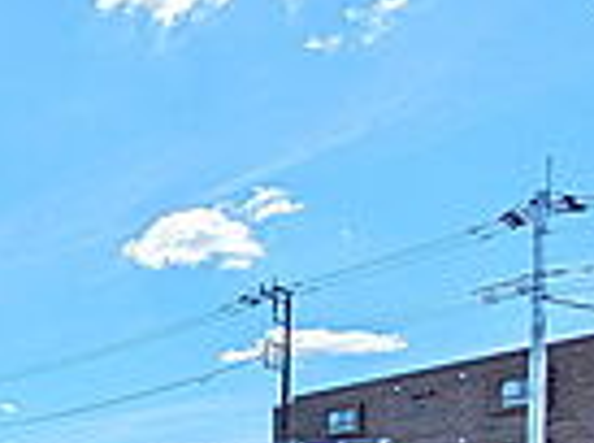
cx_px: -251
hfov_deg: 30.6
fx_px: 702
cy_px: 573
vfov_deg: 28.7
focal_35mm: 41
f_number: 2.2
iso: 48
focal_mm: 1.83
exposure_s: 1/2294
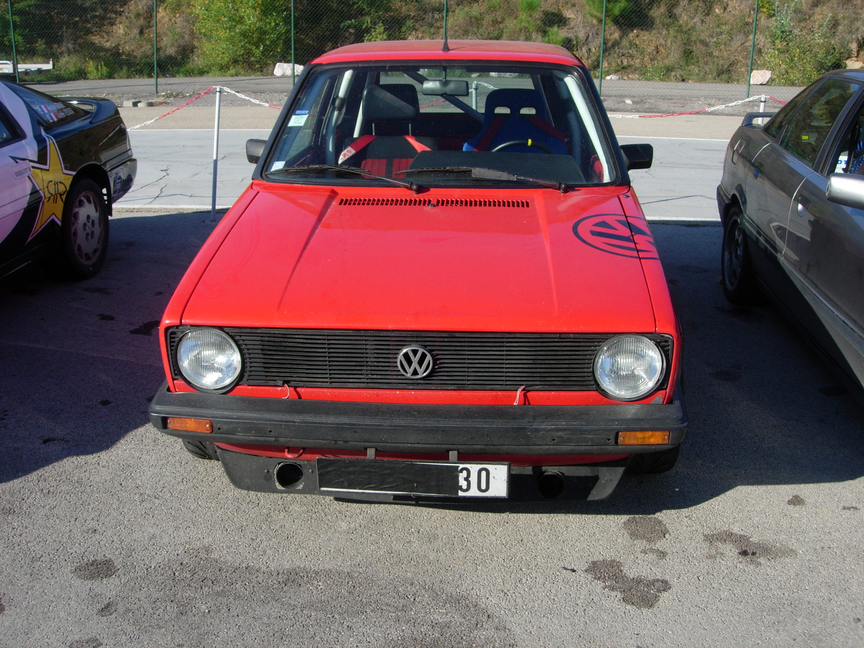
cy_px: 324
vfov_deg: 37.7
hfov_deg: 49.0
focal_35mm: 38
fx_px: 948
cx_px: 432
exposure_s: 1/443
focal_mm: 7.8
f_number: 4.8
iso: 64
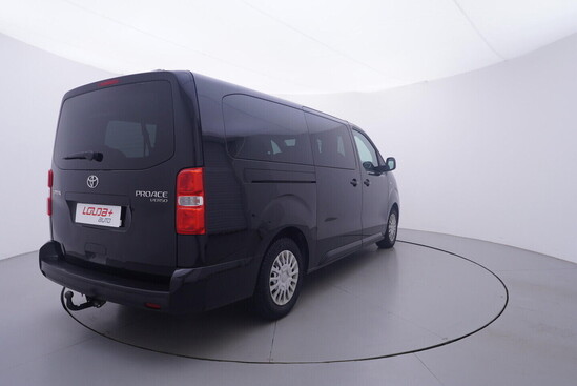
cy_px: 193
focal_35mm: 22
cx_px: 288
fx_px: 361
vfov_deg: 56.2
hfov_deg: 77.3
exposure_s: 1/80
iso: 200
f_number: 5
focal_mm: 15
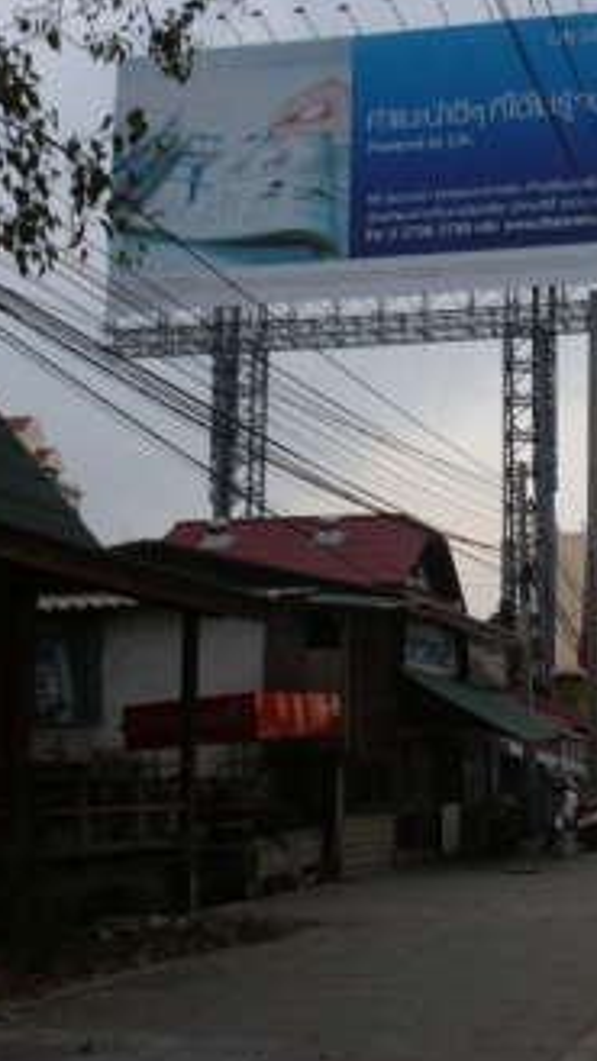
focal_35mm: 52
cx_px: 578
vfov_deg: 39.9
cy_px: 535
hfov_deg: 22.3
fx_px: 1464
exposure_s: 1/100
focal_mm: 5.8
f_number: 2.8
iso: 100
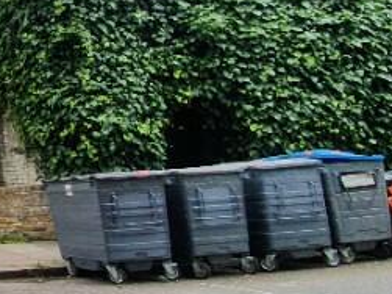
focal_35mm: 53
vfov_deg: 27.4
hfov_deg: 22.5
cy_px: 106
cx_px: -300
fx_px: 600
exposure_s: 1/464
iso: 50
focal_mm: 1.8
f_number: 2.2
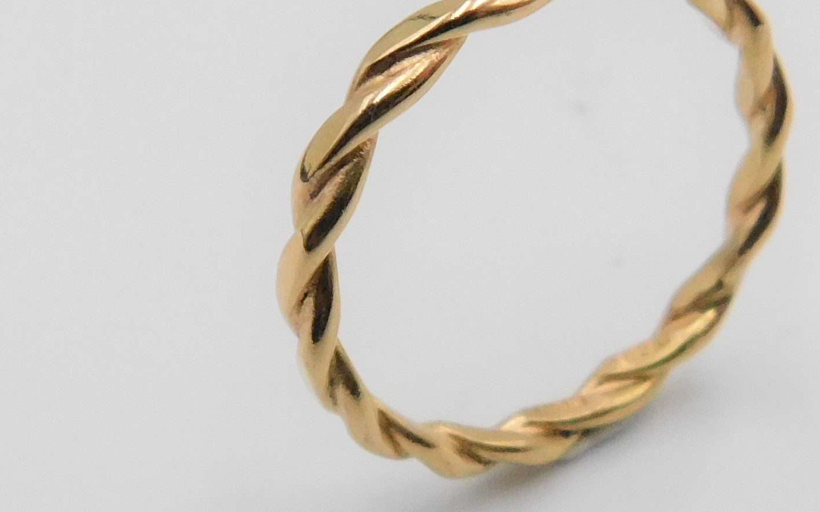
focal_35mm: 38
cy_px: 191
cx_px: 531
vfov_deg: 33.4
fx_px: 849
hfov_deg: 50.8
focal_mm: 4
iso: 400
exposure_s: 1/400
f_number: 6
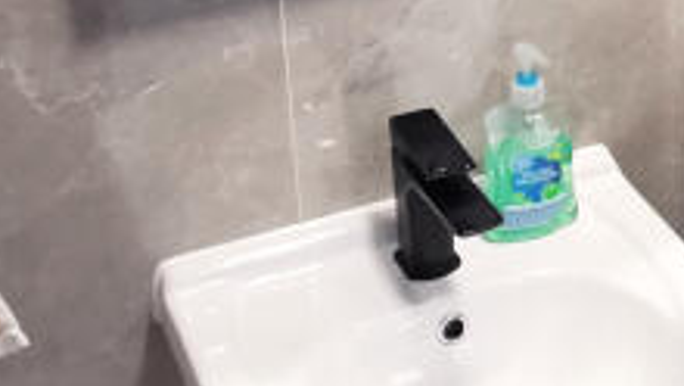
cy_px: -31
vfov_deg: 14.6
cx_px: 696
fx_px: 1470
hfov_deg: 24.9
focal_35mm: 81
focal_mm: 2.35
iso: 160
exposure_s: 1/40
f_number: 2.2
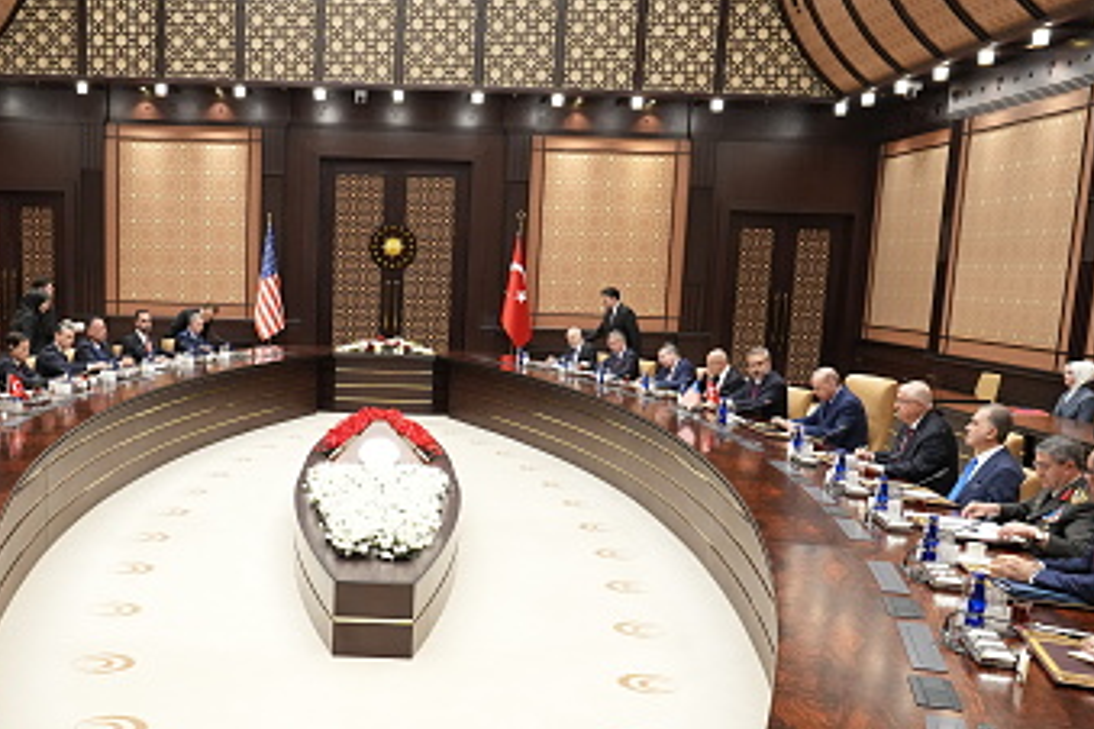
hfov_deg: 45.7
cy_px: 500
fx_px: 1276
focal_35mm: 42
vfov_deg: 31.6
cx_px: 368
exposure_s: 1/100
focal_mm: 24
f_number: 4
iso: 4000
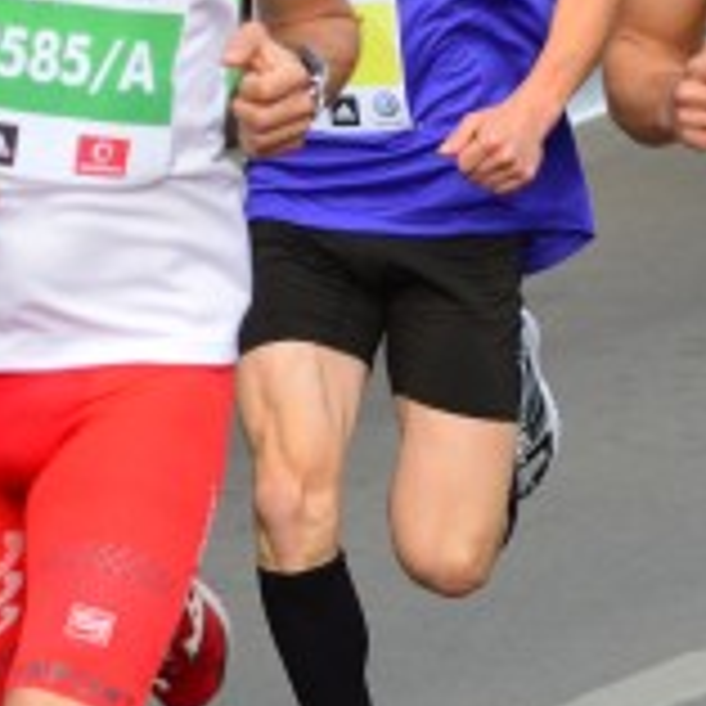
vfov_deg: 2.7
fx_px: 15022
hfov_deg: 2.7
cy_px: 301
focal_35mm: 651
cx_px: 675
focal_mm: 100
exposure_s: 1/1250
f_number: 5.6
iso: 800
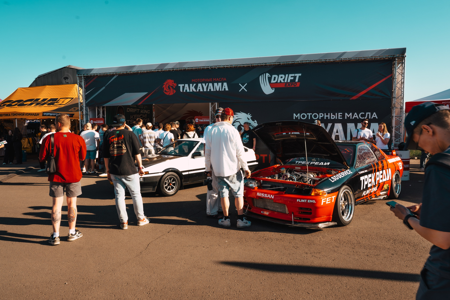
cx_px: 230
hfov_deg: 71.3
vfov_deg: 51.1
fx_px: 314
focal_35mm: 25
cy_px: 145
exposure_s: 1/125
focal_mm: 24
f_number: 9
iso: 100
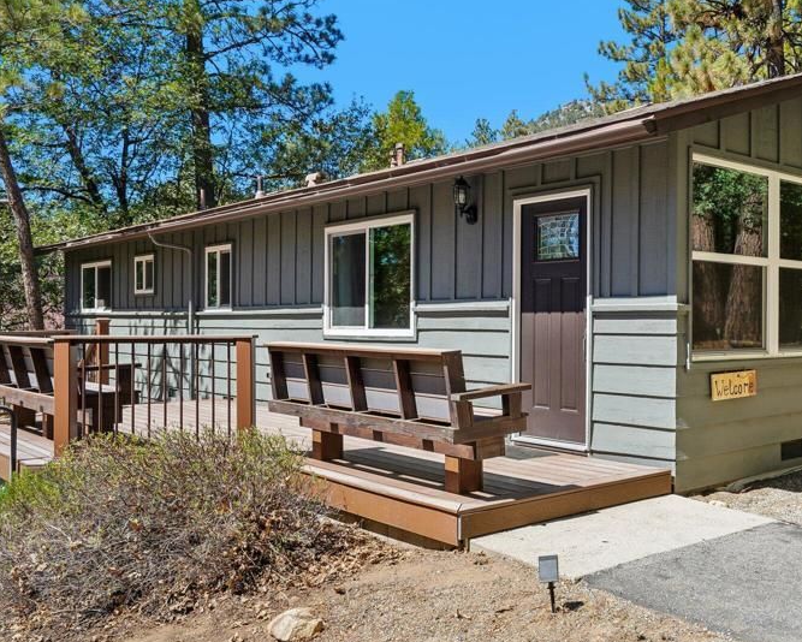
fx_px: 855
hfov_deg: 48.2
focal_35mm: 36
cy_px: 308
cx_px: 608
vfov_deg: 41.2
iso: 100
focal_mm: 25
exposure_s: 1/160
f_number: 8
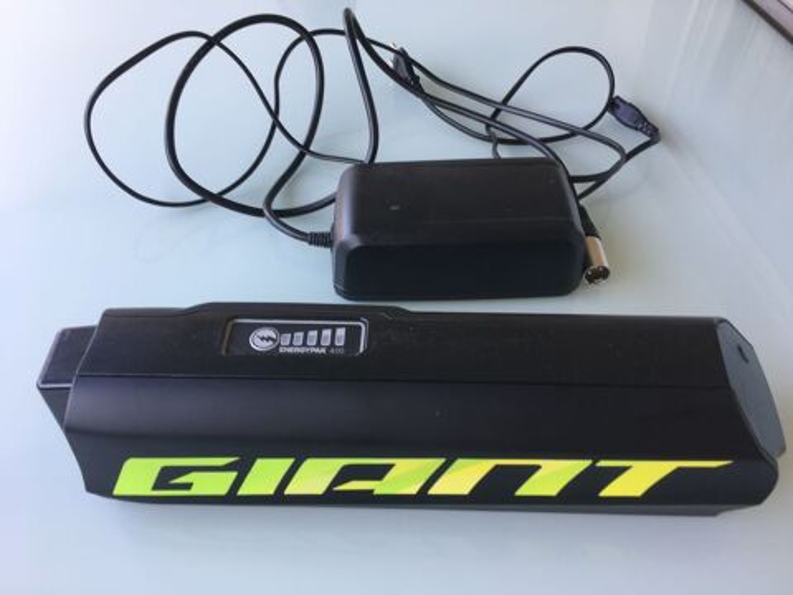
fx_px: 664
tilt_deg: -45.9
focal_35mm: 29
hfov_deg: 61.7
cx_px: 396
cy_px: 298
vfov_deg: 48.2
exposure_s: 1/50
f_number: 2.2
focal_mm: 4.15
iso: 32
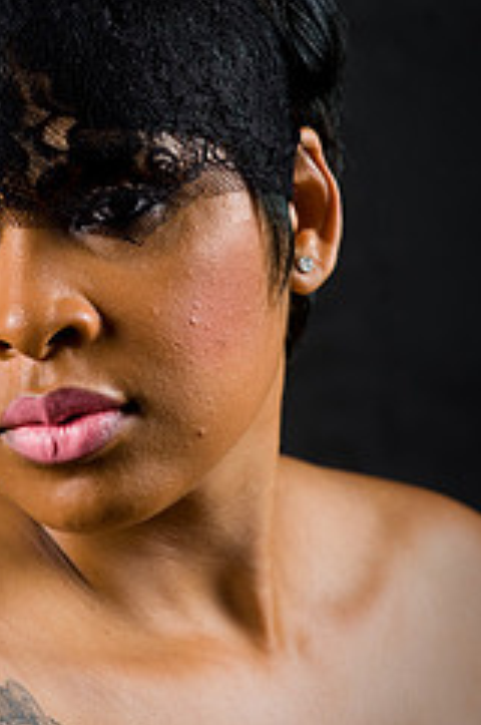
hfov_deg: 3.7
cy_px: 259
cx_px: 74
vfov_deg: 5.5
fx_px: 7497
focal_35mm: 373
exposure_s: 1/125
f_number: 5.6
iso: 200
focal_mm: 200
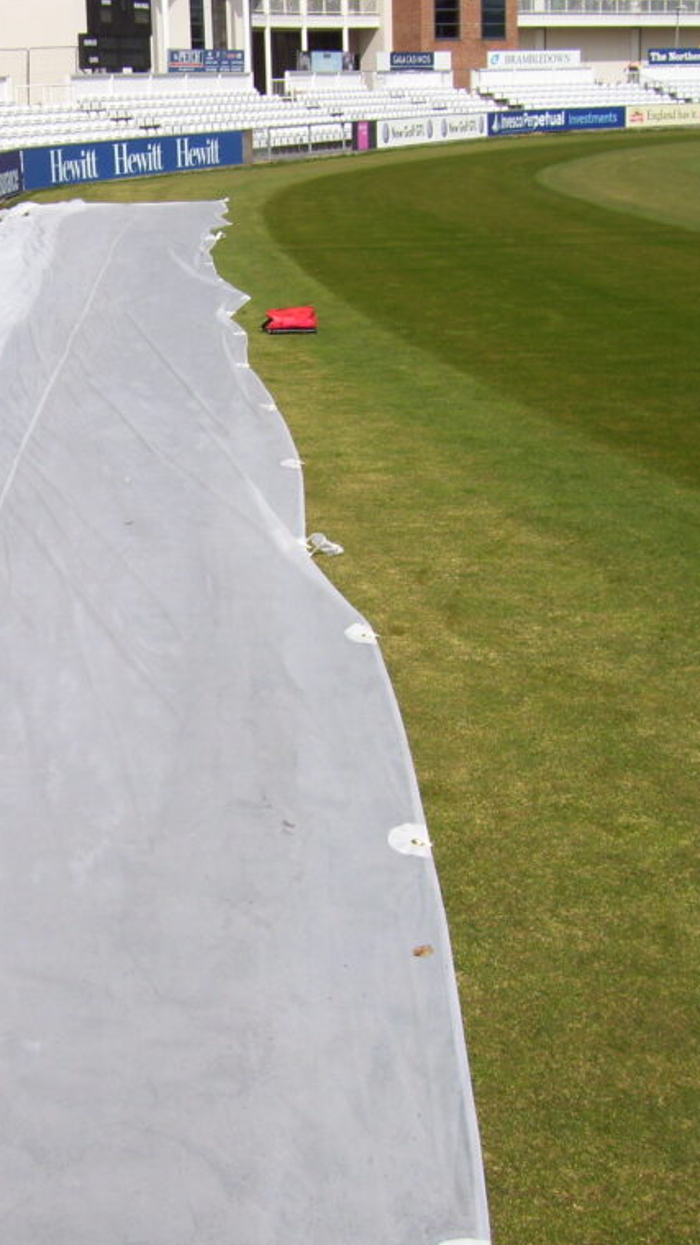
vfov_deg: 39.2
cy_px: 626
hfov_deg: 21.9
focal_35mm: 53
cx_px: 30
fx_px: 1749
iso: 80
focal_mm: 6
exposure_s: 1/1250
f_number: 4.8
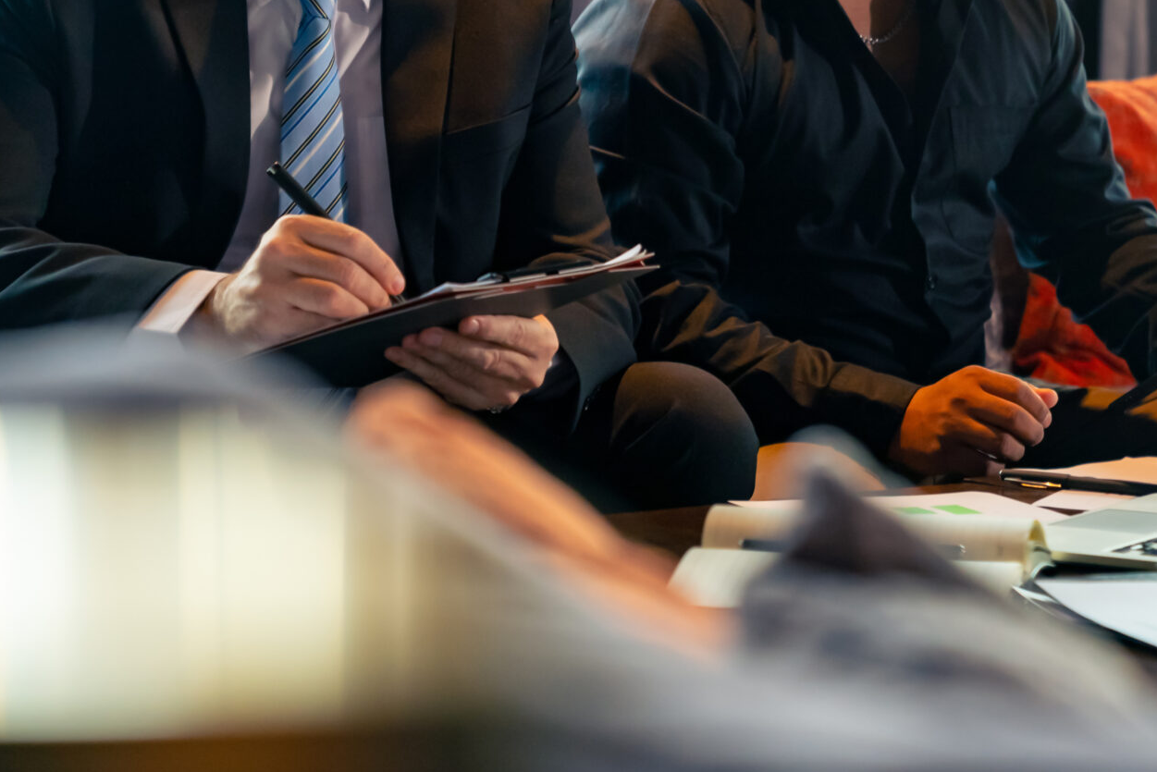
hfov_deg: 15.4
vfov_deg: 10.2
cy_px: -4
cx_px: 583
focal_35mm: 133
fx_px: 4276
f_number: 2.8
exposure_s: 1/160
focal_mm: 65
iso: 500
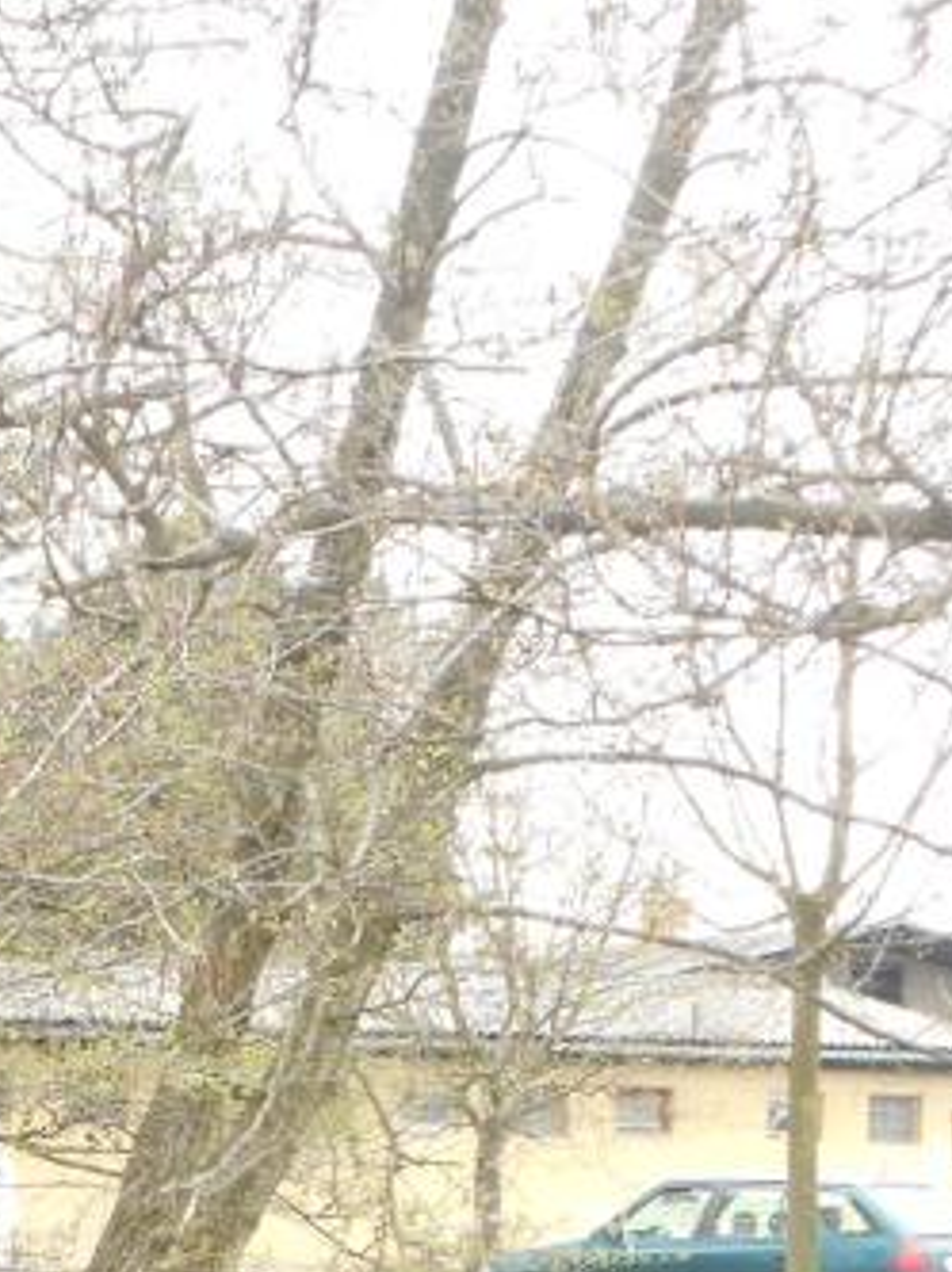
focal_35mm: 157
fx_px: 5768
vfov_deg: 12.3
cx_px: -489
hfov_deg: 9.2
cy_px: 1555
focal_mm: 9.1
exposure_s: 1/60
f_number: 4.9
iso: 200
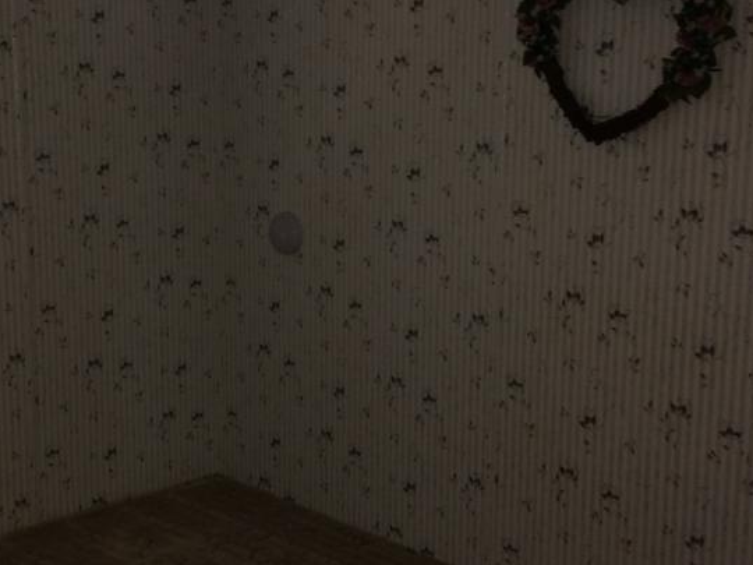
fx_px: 1196
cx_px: 191
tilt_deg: -9.2
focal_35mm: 55
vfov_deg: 26.6
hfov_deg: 34.2
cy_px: 289
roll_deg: -0.5
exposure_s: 1/16
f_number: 2.2
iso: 64
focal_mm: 4.15
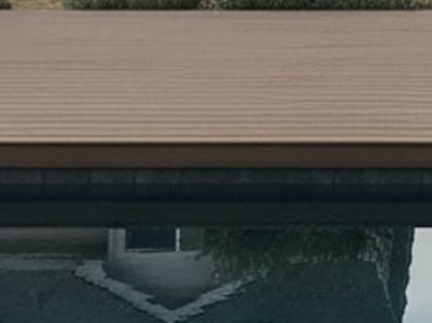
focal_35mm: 110
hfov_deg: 16.8
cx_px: 579
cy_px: -185
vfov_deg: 12.7
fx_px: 1372
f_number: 1.68
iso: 1244
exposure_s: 1/1910
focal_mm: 6.8
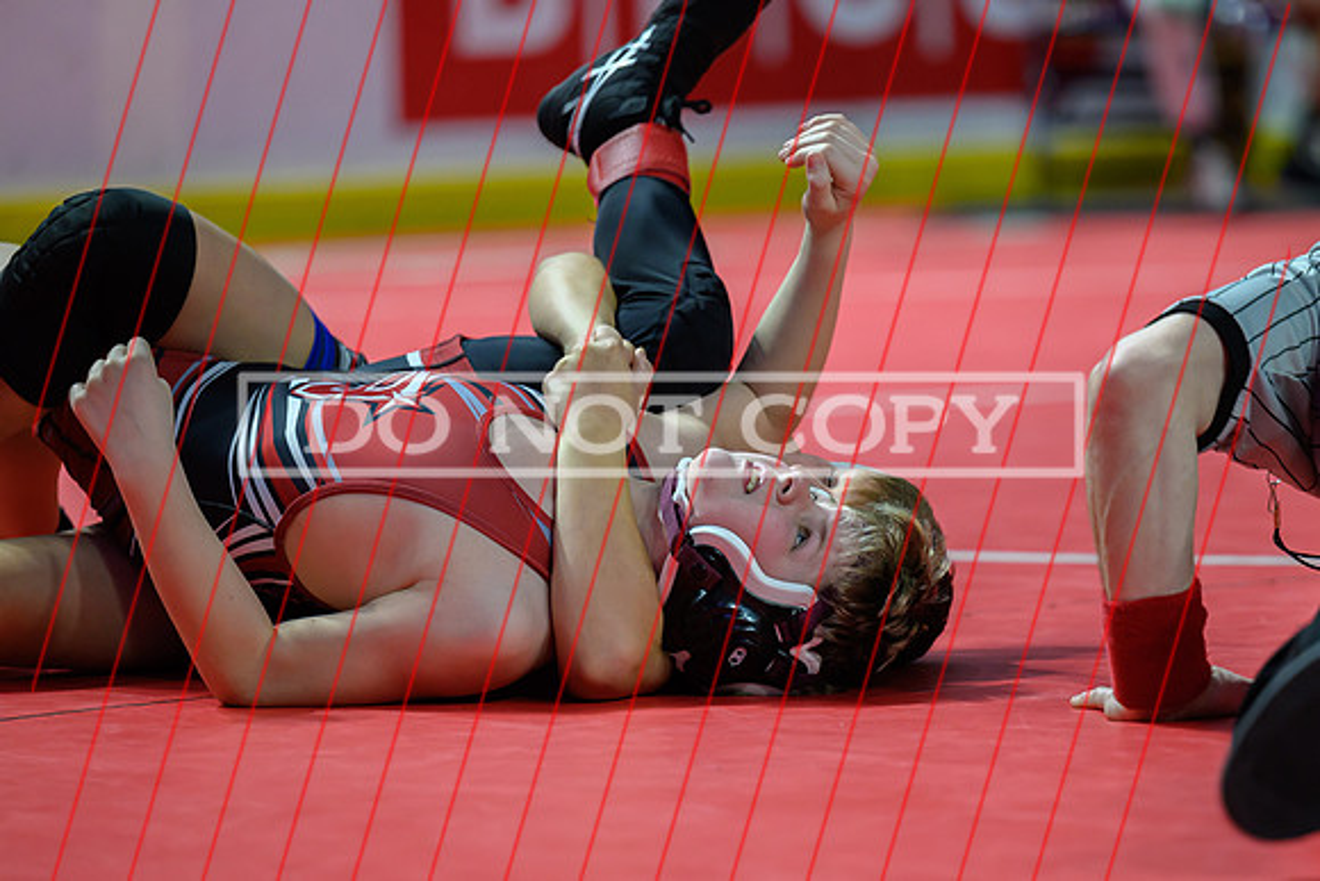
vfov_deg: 6.7
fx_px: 7466
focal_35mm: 204
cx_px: 840
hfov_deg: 10.1
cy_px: 560
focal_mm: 160
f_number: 2.8
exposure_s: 1/800
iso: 2000
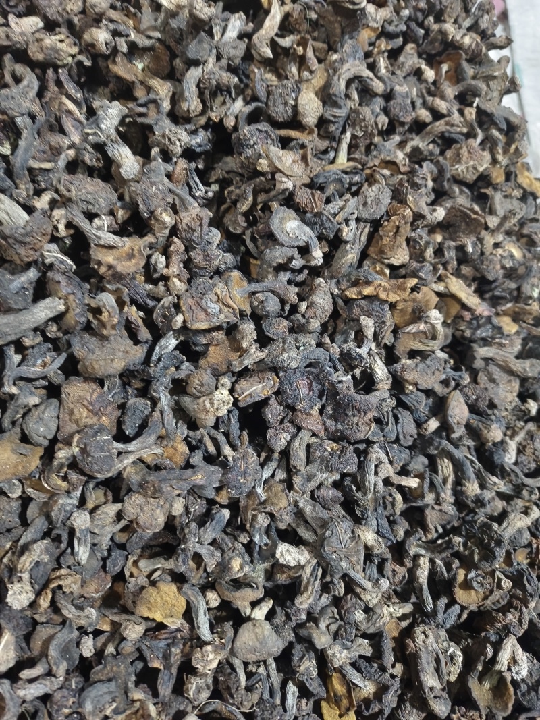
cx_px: 270
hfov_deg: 58.9
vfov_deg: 73.9
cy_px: 360
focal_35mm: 23
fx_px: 478
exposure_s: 1/16.7
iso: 2301
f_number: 1.88
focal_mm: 5.6
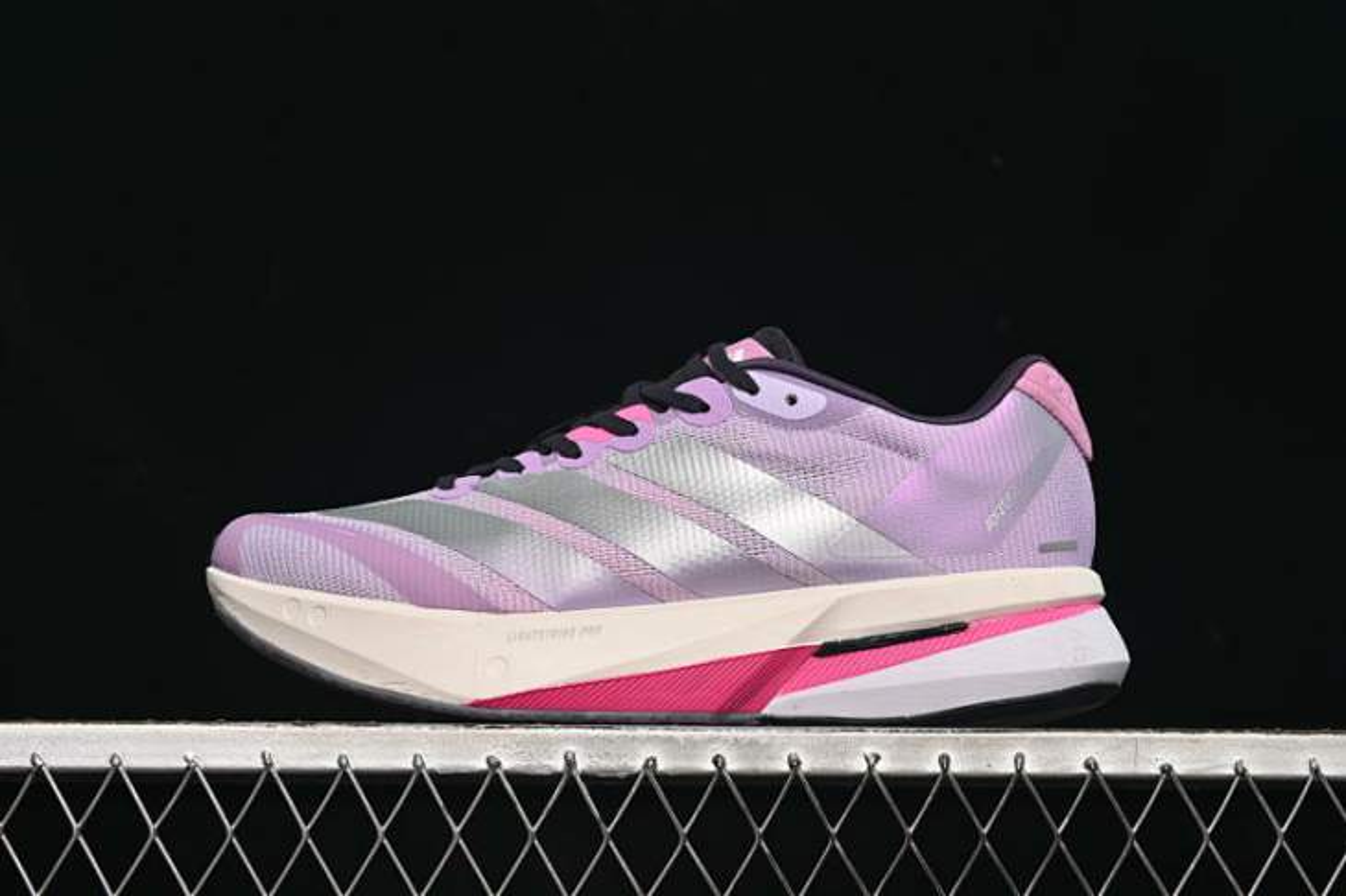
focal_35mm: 75
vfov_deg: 18.2
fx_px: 2803
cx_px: 673
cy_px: 448
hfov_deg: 27.0
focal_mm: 50
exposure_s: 1/40
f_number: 6.3
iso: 160
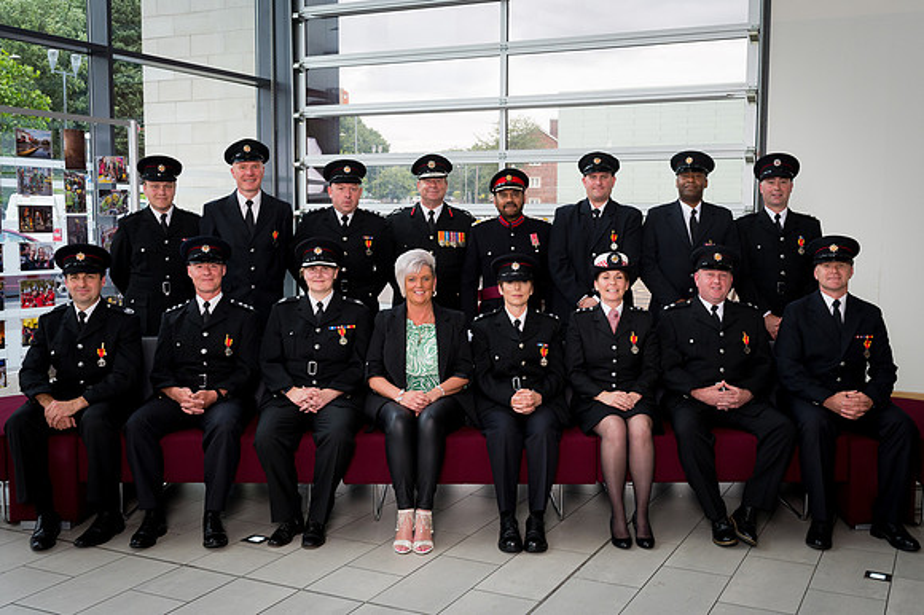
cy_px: 317
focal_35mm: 40
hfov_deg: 48.7
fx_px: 1022
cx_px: 484
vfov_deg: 33.5
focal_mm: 35
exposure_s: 1/60
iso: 800
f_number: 7.1
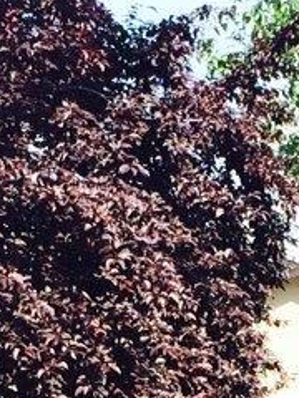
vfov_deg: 9.7
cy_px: 604
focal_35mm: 197
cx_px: 279
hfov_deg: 7.5
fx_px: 2269
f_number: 2.2
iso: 32
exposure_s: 1/1080
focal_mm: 4.15
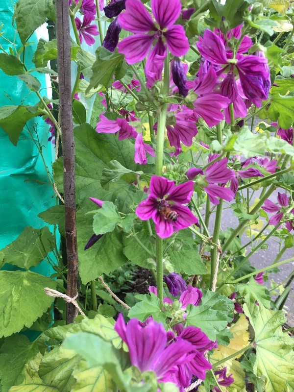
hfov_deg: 48.2
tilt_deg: -17.7
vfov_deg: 61.7
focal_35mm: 29
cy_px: 196
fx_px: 328
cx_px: 147
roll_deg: -0.4
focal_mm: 4.15
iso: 25
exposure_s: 1/40
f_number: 2.2
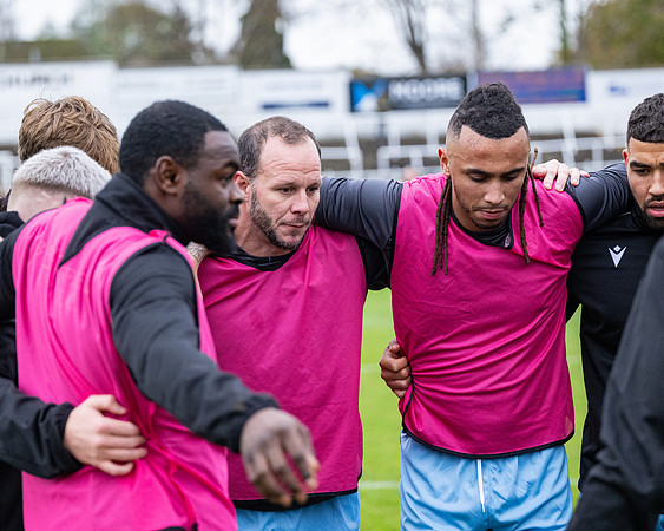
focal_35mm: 142
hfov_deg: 13.6
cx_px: 290
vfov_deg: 10.9
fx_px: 2789
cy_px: 266
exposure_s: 1/800
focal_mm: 84
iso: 1000
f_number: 2.8
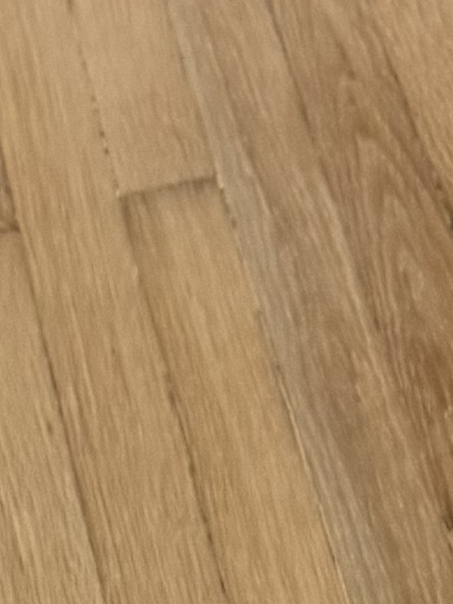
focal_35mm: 186
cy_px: -1114
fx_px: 3244
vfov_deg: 8.9
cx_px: 251
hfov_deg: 8.0
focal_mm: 6.76
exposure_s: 1/60
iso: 320
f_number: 1.78
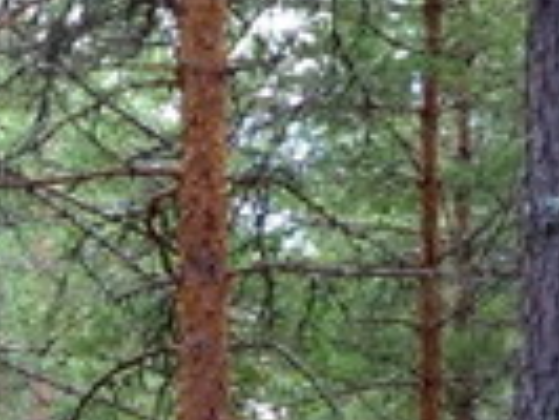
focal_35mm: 245
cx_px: -1000
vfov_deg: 5.8
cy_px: 1033
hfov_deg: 7.3
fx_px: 3960
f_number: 8
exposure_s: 1/60
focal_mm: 17
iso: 800
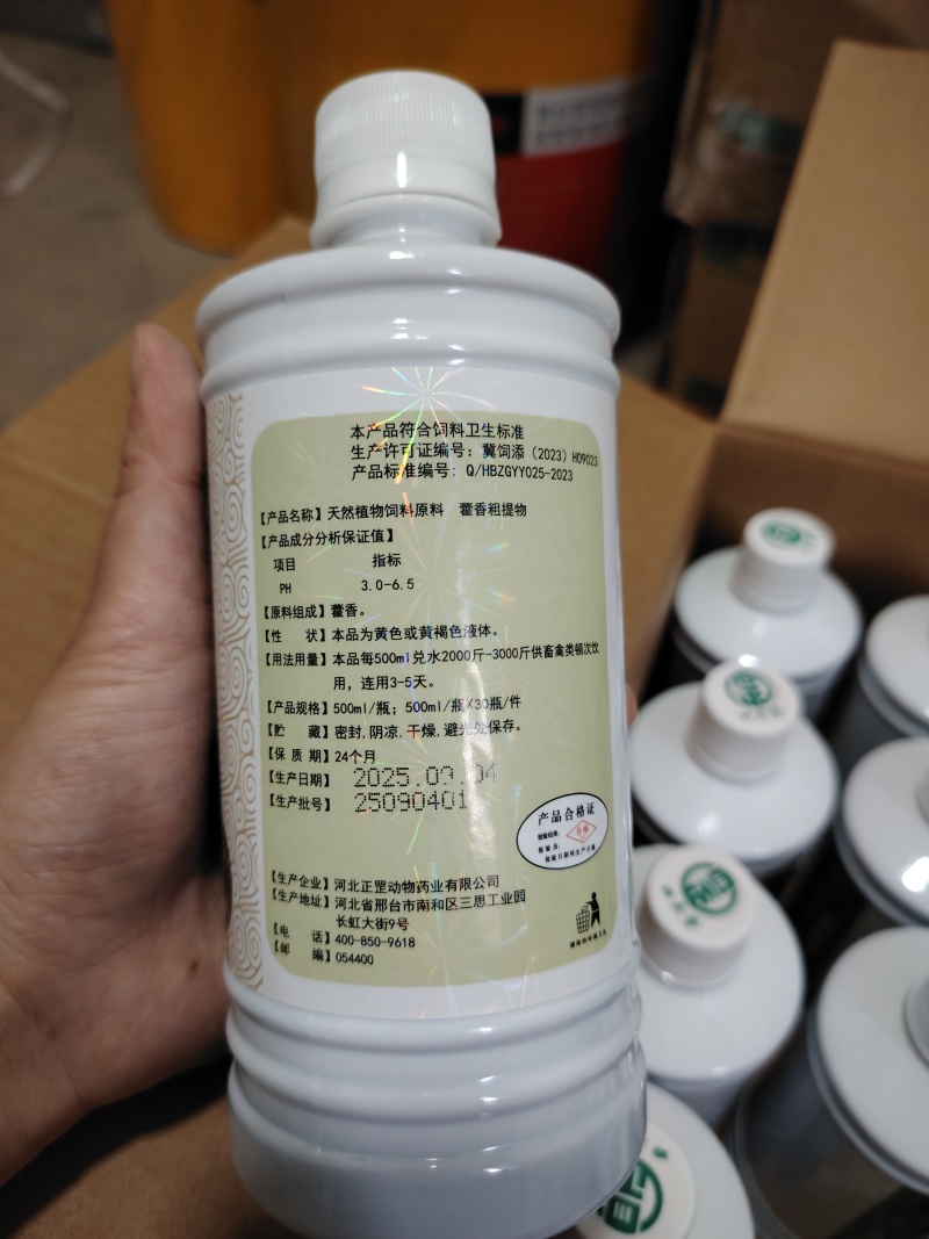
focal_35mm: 24
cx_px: 464
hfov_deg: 56.8
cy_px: 620
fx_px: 859
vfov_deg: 71.6
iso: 1181
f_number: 1.75
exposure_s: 1/33.3
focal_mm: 5.25
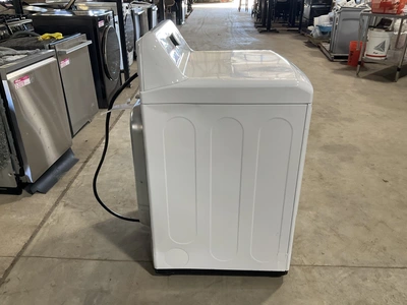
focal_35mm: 29
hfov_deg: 61.7
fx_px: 341
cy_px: 152
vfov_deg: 48.2
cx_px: 204
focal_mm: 3
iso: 64
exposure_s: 1/60
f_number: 1.8
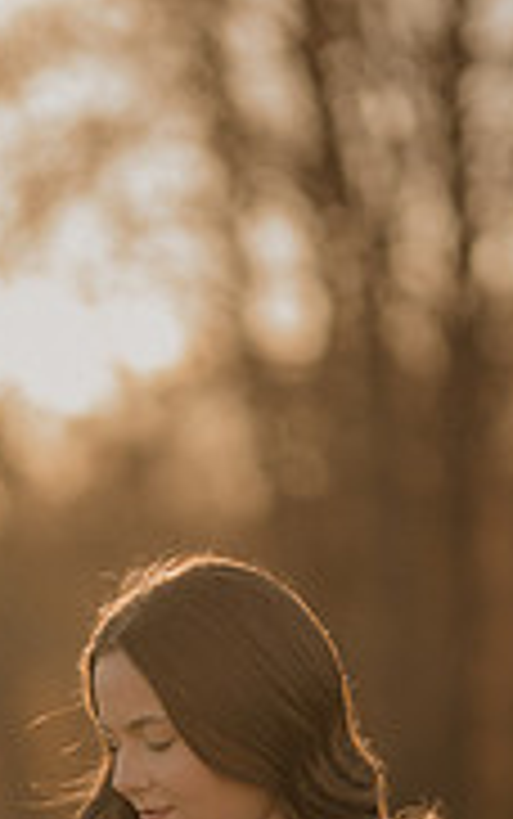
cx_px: 32
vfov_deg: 9.7
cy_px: 860
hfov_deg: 6.1
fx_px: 4780
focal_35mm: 214
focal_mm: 85
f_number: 1.4
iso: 200
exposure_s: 1/1600
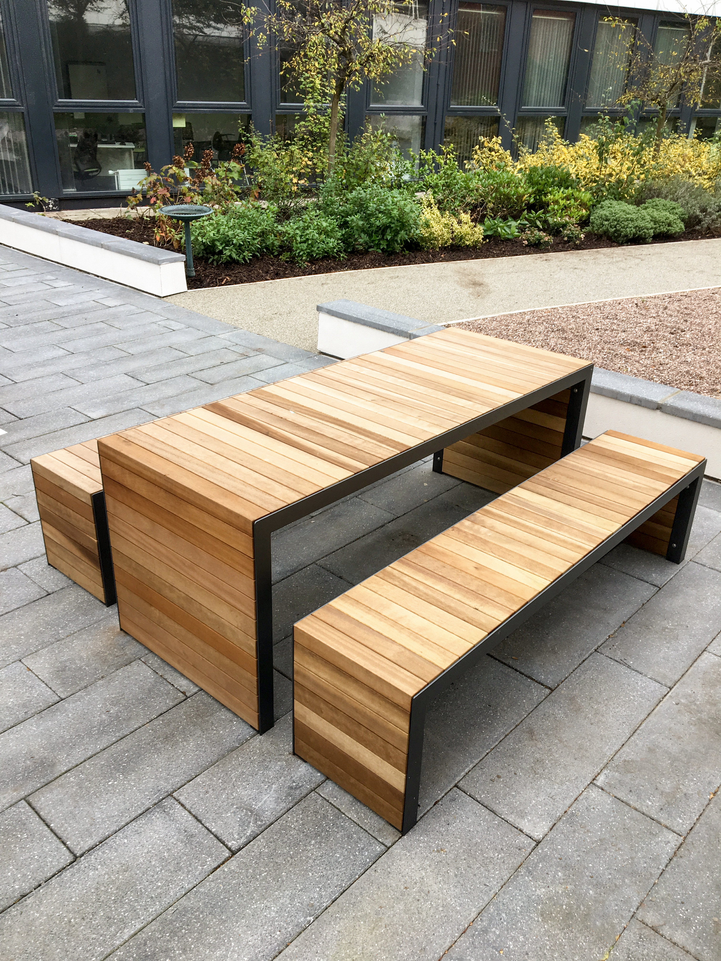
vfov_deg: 61.7
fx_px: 805
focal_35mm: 29
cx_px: 360
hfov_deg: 48.2
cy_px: 480
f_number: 2.2
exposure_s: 1/120
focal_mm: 4.15
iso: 25
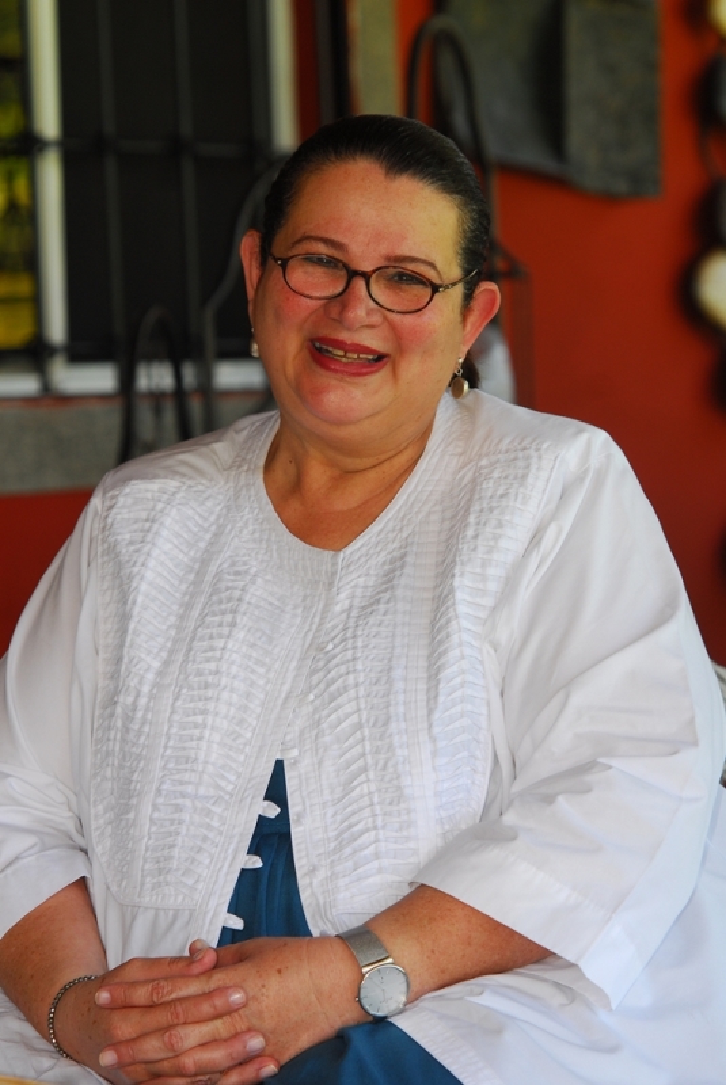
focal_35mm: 153
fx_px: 4618
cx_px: 363
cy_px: 542
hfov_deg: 9.0
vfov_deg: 13.4
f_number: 5
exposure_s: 1/100
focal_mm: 102
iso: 200
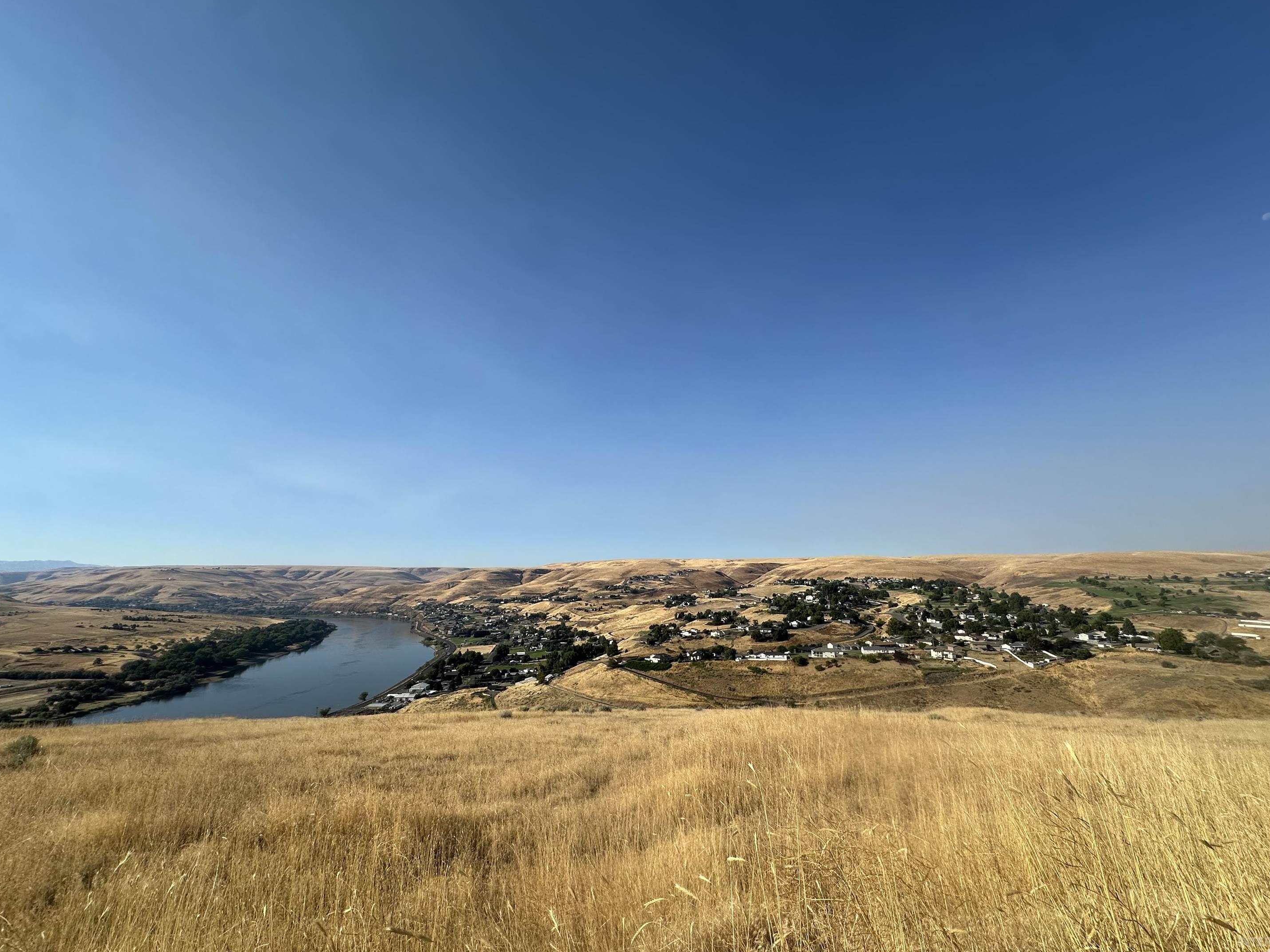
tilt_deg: +13.0
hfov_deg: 98.1
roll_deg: -0.4
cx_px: 660
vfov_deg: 81.7
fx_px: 550
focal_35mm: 15
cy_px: 478
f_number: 2.2
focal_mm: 2.22
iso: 50
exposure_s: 1/2747
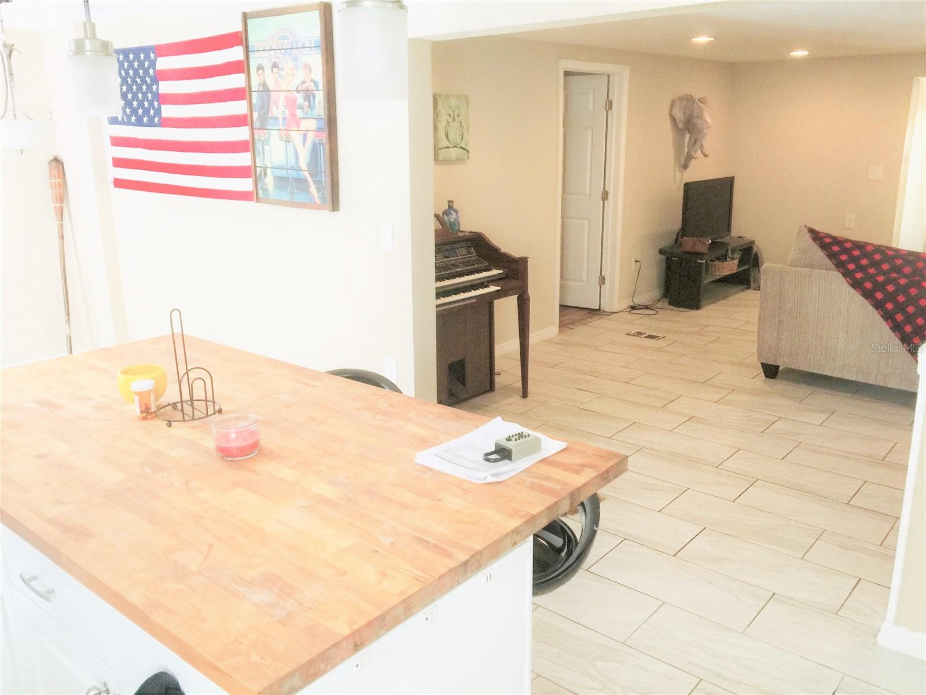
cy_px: 348
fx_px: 776
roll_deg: -0.4
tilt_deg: -14.2
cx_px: 463
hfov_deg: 61.7
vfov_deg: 48.2
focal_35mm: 29
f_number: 2.2
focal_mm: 4.15
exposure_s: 1/15
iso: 64
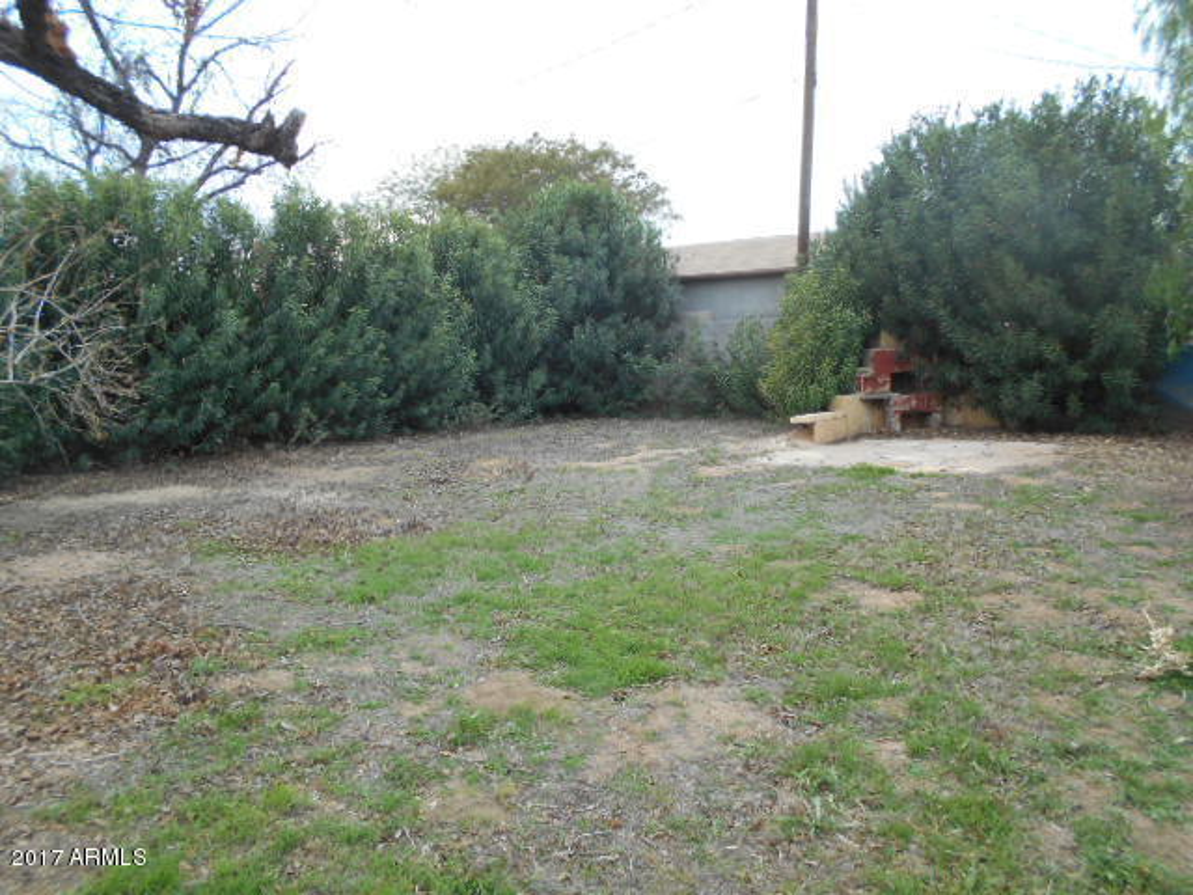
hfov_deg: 67.3
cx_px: 596
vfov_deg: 53.1
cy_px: 448
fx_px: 896
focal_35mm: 26
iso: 80
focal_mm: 4.6
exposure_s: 1/200
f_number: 3.2
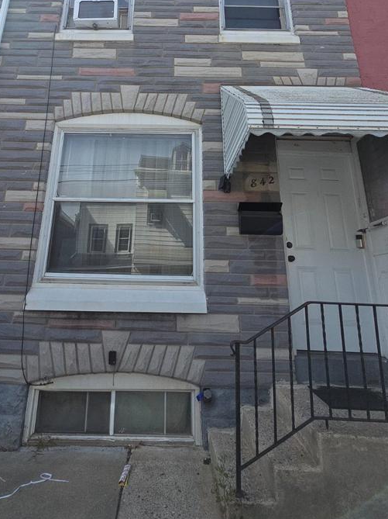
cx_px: 160
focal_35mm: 21
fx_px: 314
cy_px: 175
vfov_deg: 76.6
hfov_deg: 63.0
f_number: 2.2
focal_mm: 2.2
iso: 50
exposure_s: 1/1076
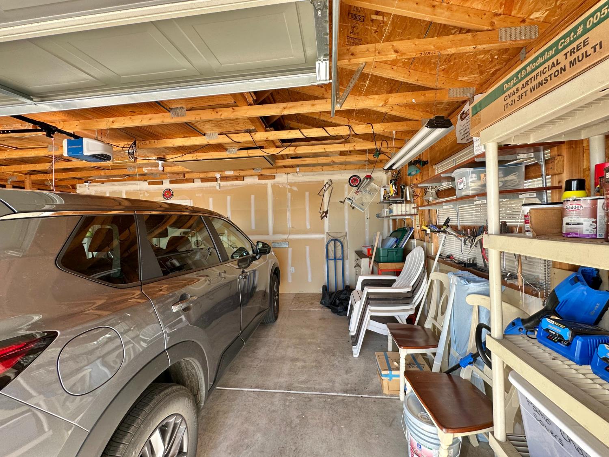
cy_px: 228
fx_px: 246
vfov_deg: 85.7
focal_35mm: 14
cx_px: 304
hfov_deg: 102.1
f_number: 2.2
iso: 64
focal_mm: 2.22
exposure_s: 1/99
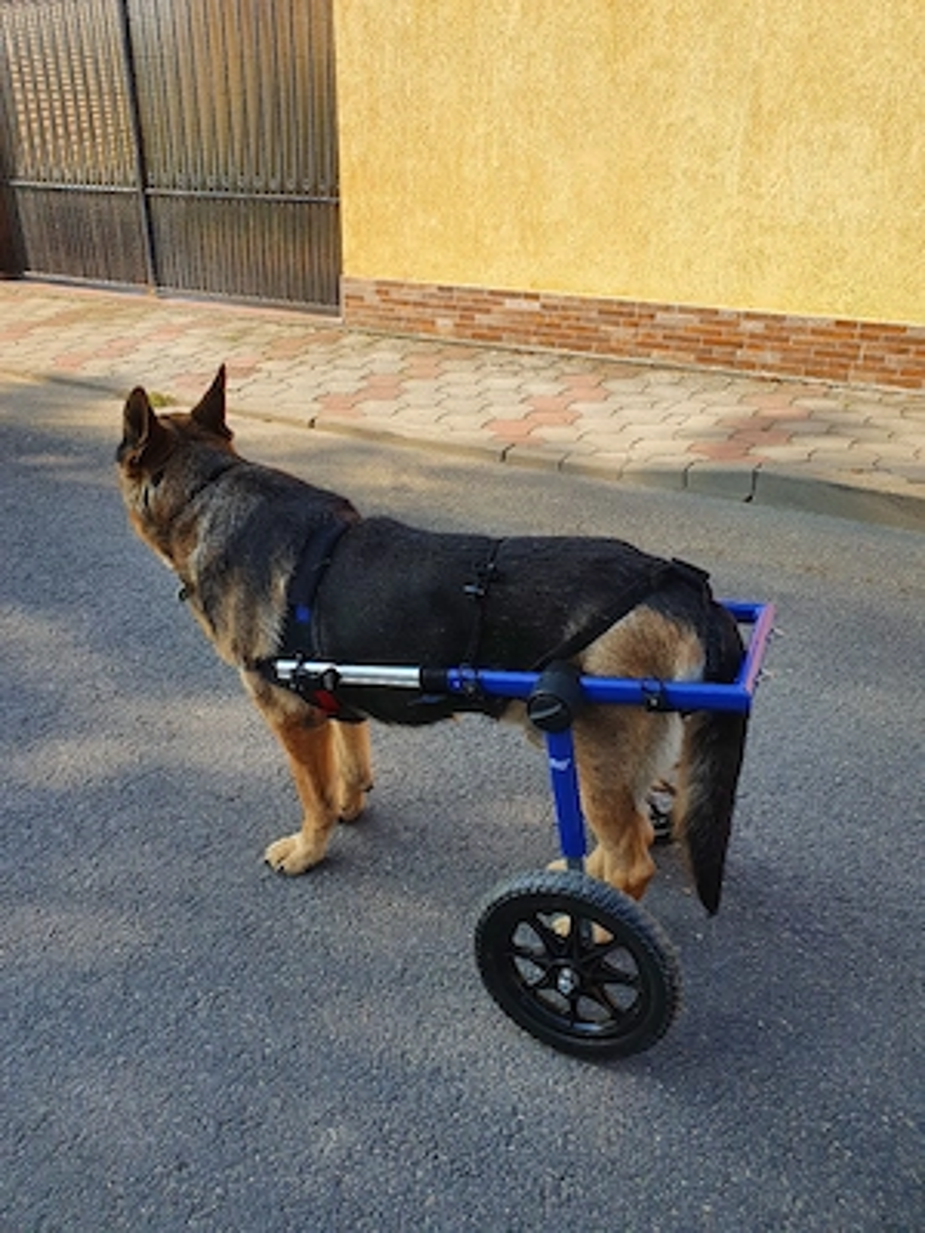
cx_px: 462
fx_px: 926
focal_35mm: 26
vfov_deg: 67.3
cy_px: 616
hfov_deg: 53.1
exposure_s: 1/1000
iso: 50
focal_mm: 4.32
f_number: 2.4
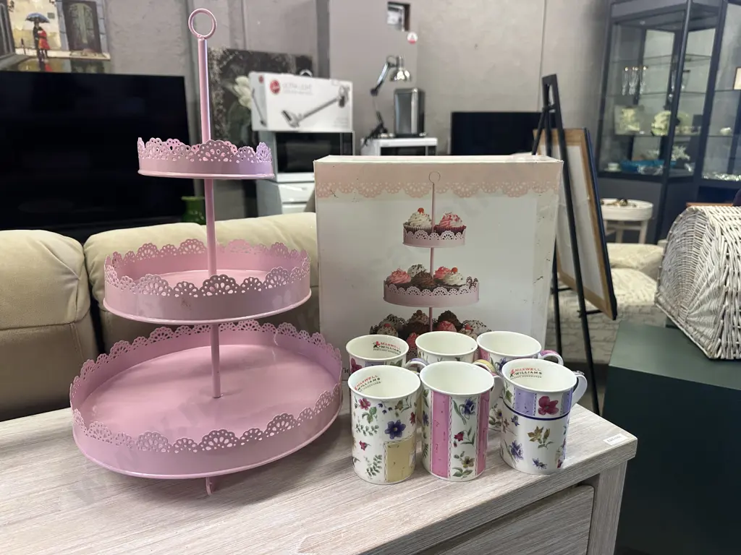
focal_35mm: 24
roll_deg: +1.1
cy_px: 278
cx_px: 370
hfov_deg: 71.6
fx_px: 514
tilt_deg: -14.7
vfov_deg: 56.8
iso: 160
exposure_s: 1/100
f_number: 1.78
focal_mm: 6.86
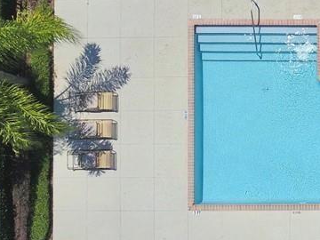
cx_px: 372
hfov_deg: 24.2
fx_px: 684
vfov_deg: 19.9
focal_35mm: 74
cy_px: 127
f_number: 2.2
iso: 100
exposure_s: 1/3676
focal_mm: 4.7
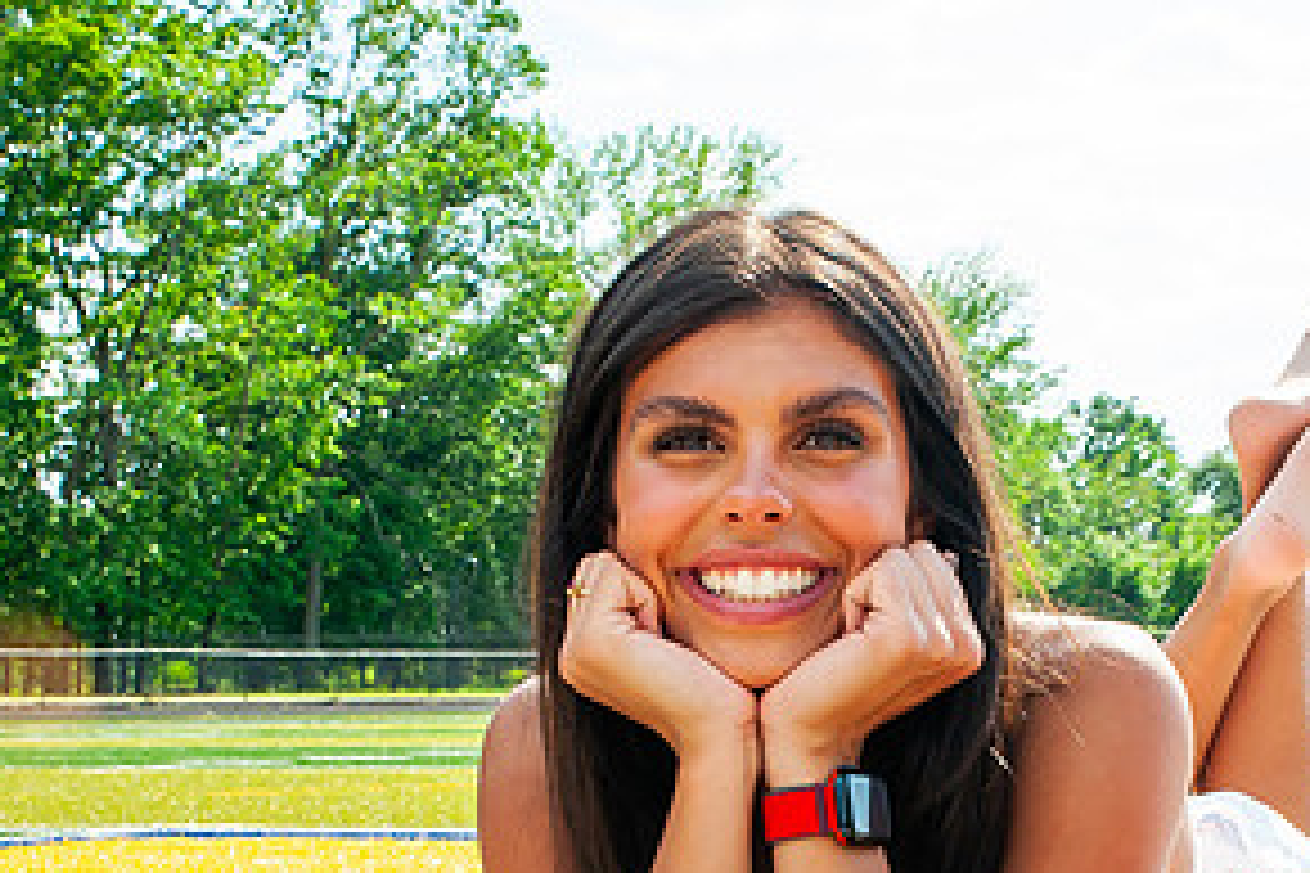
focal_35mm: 82
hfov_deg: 24.6
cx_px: 944
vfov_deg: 16.5
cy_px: 749
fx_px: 2984
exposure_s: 1/200
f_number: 16
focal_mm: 32
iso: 400
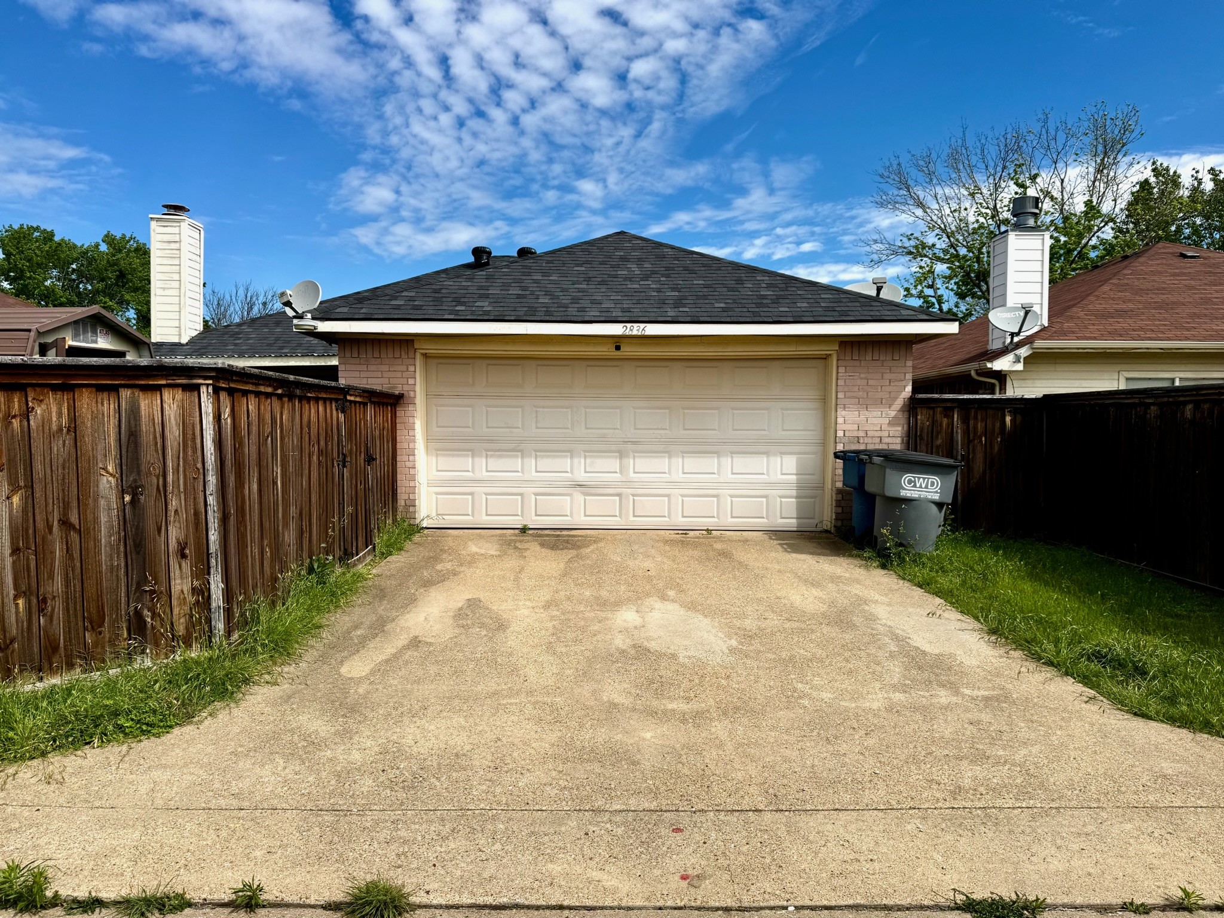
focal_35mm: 24
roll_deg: -0.2
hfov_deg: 71.6
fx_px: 849
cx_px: 612
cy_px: 459
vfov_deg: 56.8
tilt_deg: -3.2
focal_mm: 6.76
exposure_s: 1/7092
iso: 80
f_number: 1.78
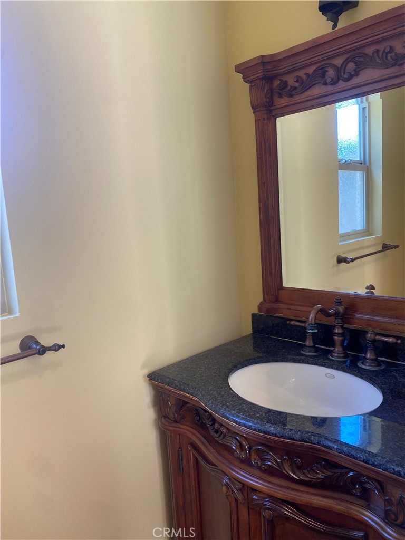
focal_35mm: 26
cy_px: 270
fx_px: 406
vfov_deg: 67.3
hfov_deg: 53.1
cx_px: 202
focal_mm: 4.25
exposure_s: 1/60
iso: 80
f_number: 1.8
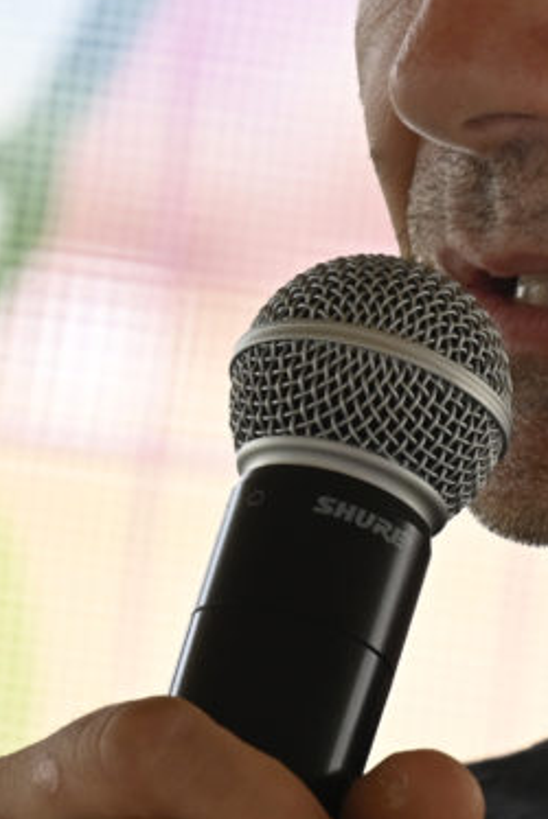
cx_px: 13
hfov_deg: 1.7
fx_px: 18687
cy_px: 138
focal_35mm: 820
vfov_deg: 2.5
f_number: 8
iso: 500
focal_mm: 200
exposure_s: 1/80
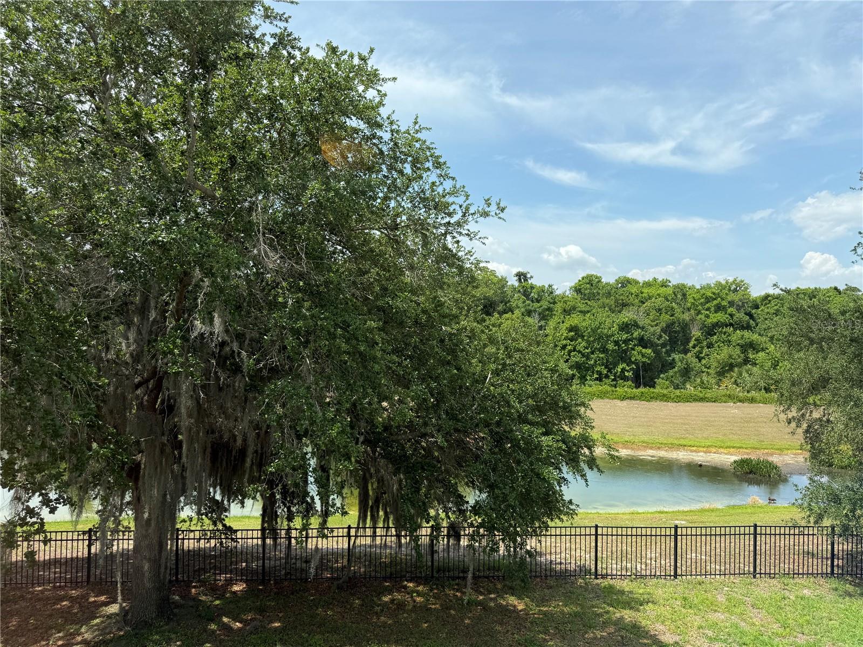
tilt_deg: +0.3
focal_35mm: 24
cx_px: 432
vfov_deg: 56.8
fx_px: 598
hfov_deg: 71.6
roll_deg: -1.2
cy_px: 324
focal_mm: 6.76
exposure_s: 1/3279
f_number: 1.78
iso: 80
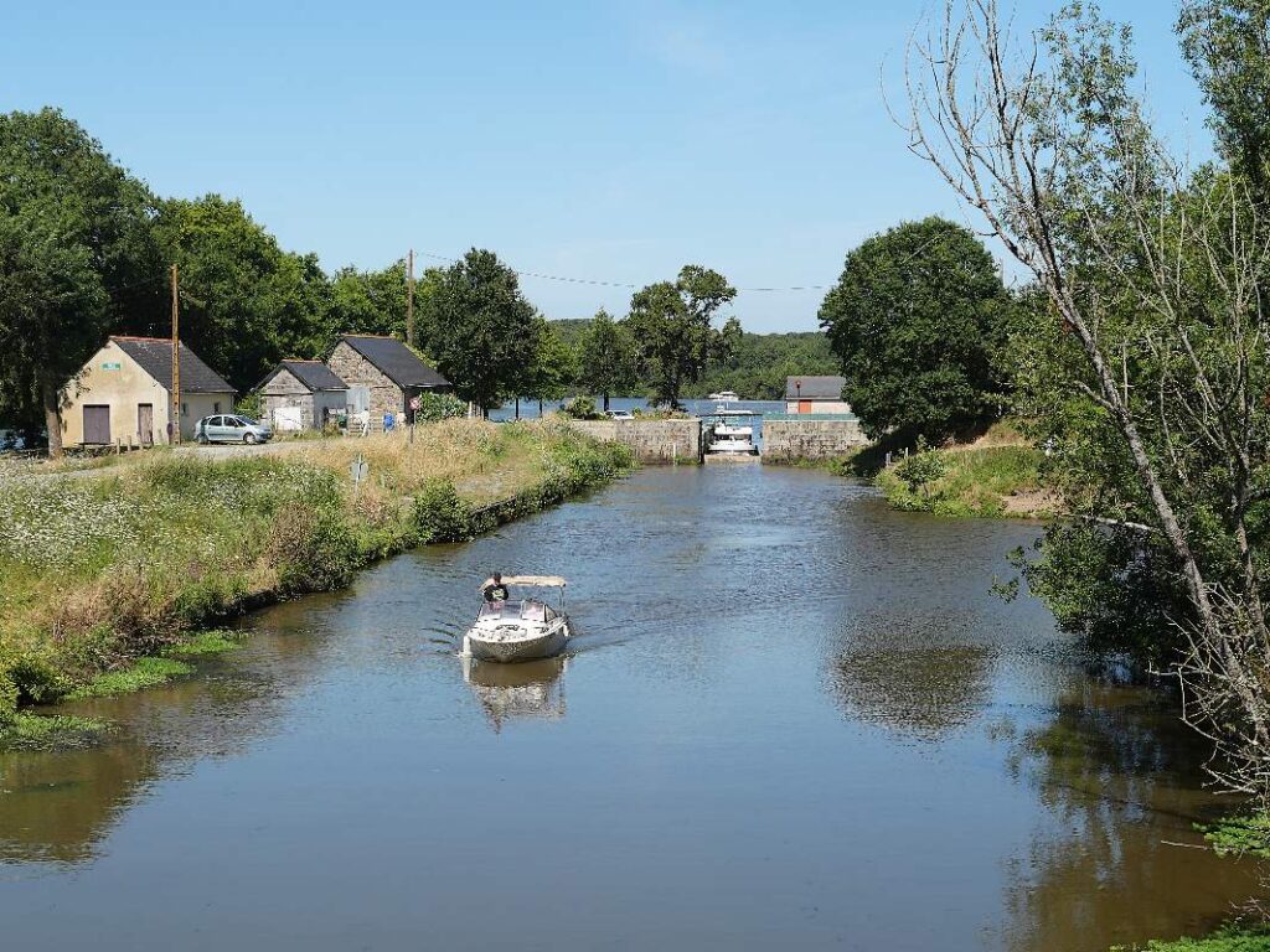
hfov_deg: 38.2
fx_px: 1834
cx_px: 635
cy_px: 476
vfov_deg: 29.1
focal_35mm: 50
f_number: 4.5
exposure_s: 1/1300
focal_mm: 25
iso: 200
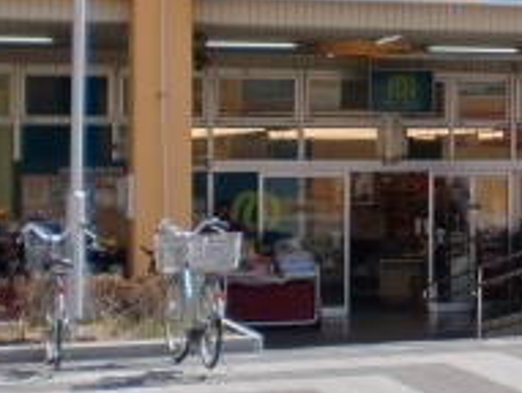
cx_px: 752
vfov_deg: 12.7
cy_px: 123
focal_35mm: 117
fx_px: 1768
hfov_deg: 15.6
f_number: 3.1
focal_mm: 6.3
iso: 64
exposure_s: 1/800
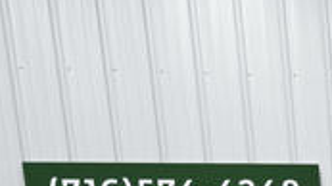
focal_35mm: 121
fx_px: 1064
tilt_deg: -15.9
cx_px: 616
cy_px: 522
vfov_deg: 8.6
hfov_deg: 15.1
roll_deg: +0.2
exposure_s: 1/120
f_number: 1.78
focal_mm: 6.76
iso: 64
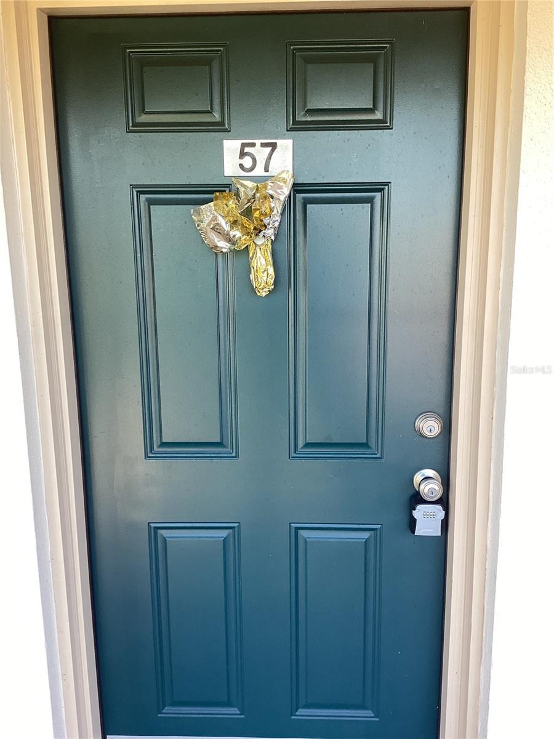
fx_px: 662
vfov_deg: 58.4
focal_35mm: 31
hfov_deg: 45.4
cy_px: 370
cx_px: 277
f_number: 2.4
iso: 64
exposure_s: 1/120
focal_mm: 3.3
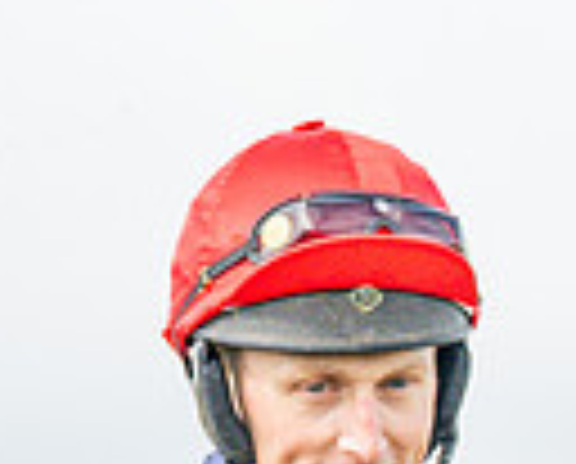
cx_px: 740
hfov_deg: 3.7
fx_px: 8868
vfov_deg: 3.0
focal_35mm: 519
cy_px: 910
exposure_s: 1/2500
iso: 400
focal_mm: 70
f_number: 4
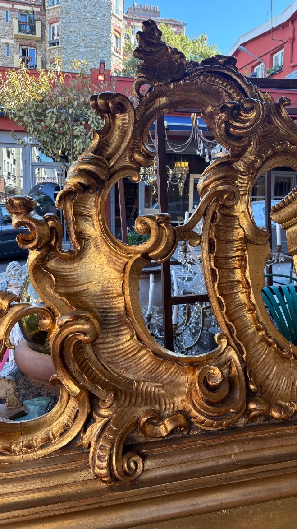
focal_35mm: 29
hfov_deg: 40.0
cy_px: 259
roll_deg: -2.0
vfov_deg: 66.1
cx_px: 176
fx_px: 406
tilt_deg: -6.1
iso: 80
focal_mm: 5.96
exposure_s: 1/242
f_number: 1.6
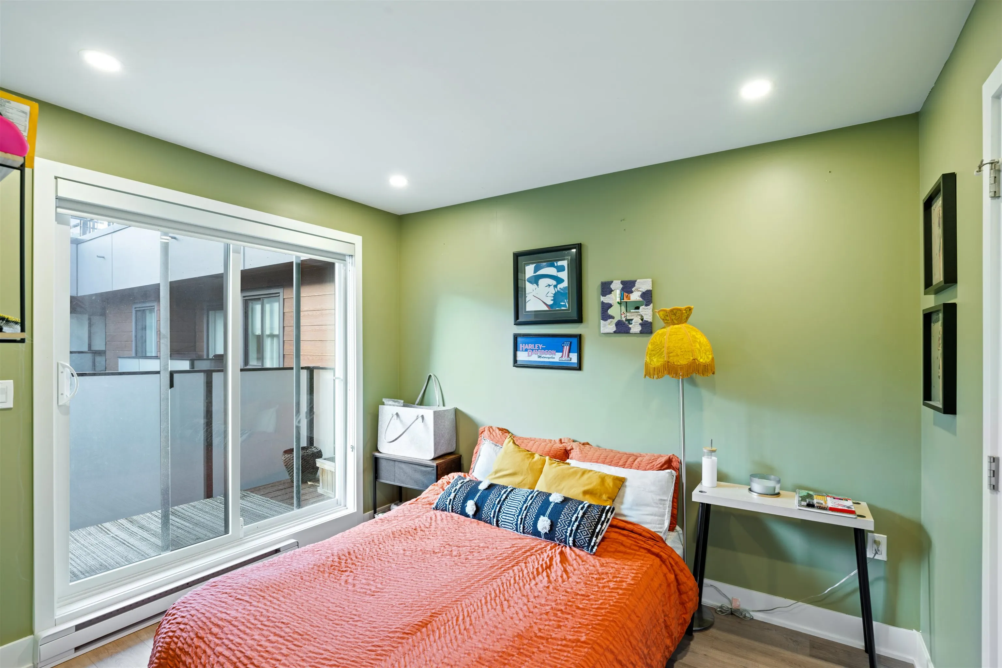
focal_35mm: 16
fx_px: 445
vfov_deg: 73.7
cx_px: 501
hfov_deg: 96.7
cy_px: 334
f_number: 8
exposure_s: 1/1.25
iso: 100
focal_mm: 16
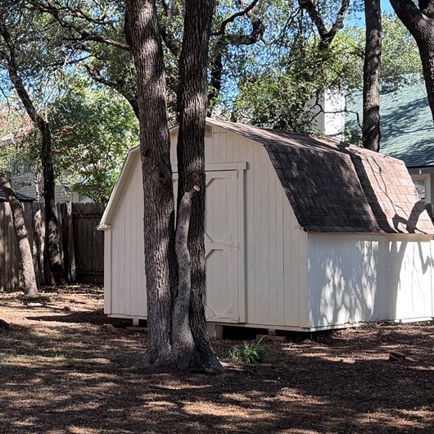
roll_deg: +0.3
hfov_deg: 20.7
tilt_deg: +4.7
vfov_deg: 21.1
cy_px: 155
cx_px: 34
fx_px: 1163
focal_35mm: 82
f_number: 1.78
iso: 100
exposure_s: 1/695
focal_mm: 6.76
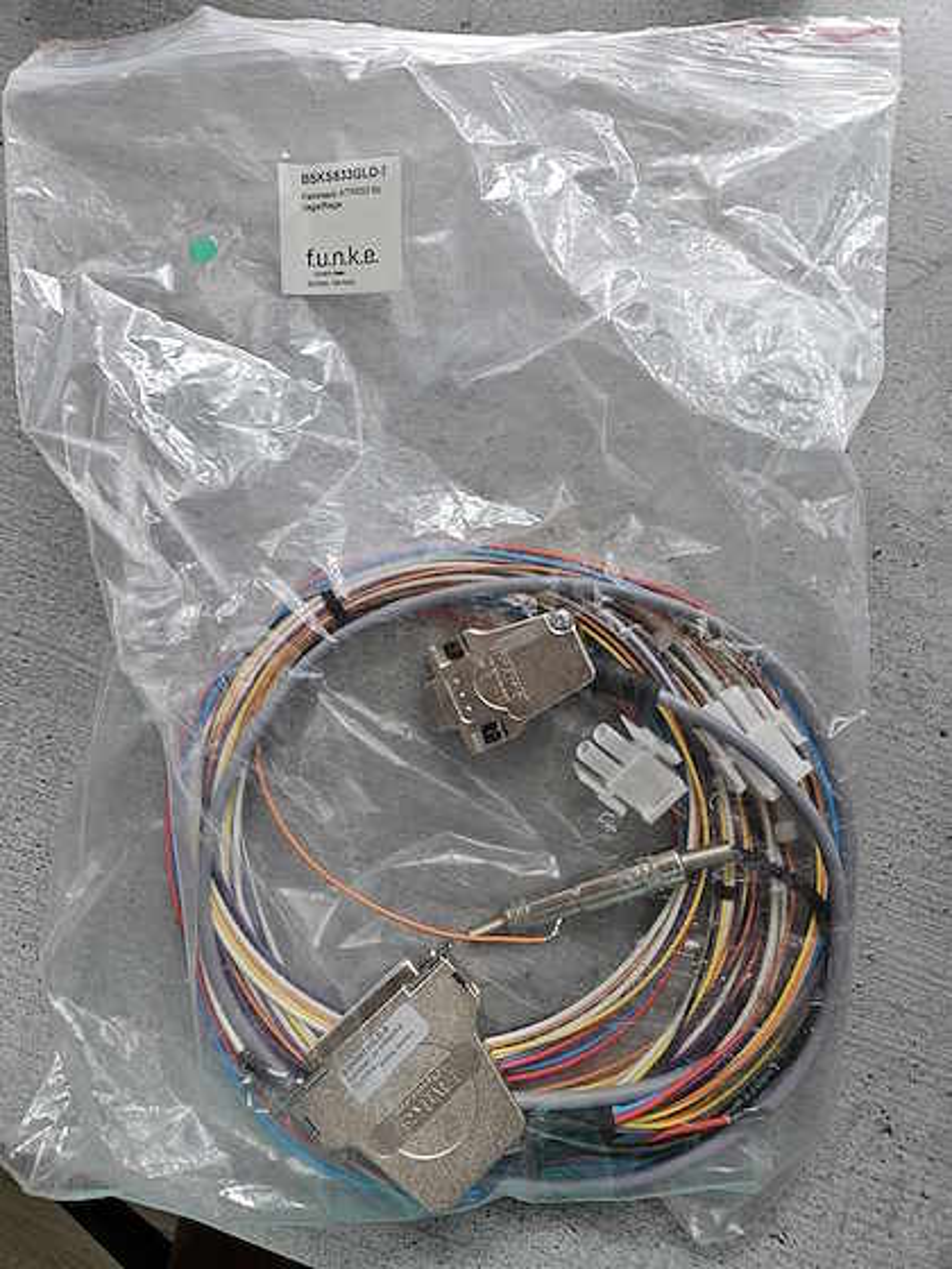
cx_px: 476
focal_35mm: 23
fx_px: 843
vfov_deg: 73.9
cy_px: 634
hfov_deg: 58.9
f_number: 1.8
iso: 80
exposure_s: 1/180
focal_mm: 5.4
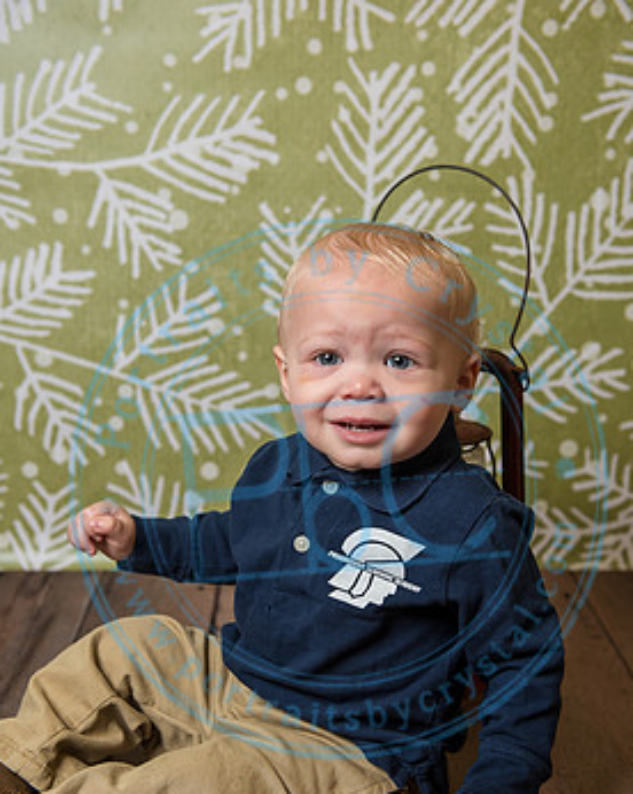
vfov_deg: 34.0
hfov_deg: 27.6
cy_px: 489
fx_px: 1290
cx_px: 323
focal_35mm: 55
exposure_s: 1/200
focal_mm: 45
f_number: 4
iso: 200
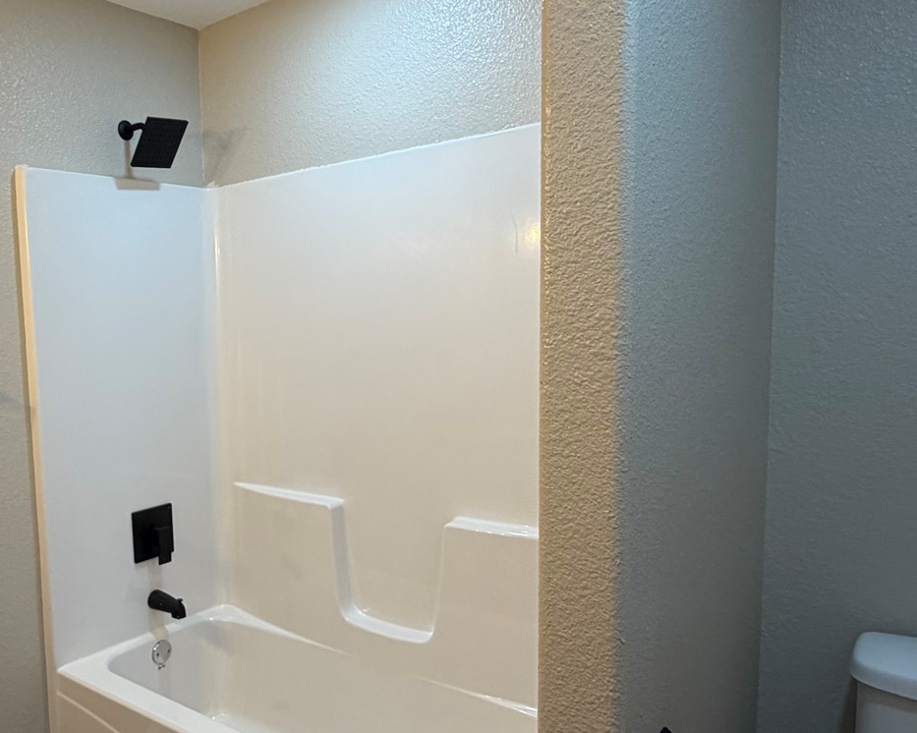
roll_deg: +2.7
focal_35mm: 30
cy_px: 411
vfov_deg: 48.4
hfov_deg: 55.1
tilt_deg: -6.0
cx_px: 198
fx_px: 814
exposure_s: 1/120
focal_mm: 2.22
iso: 160
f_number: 2.2
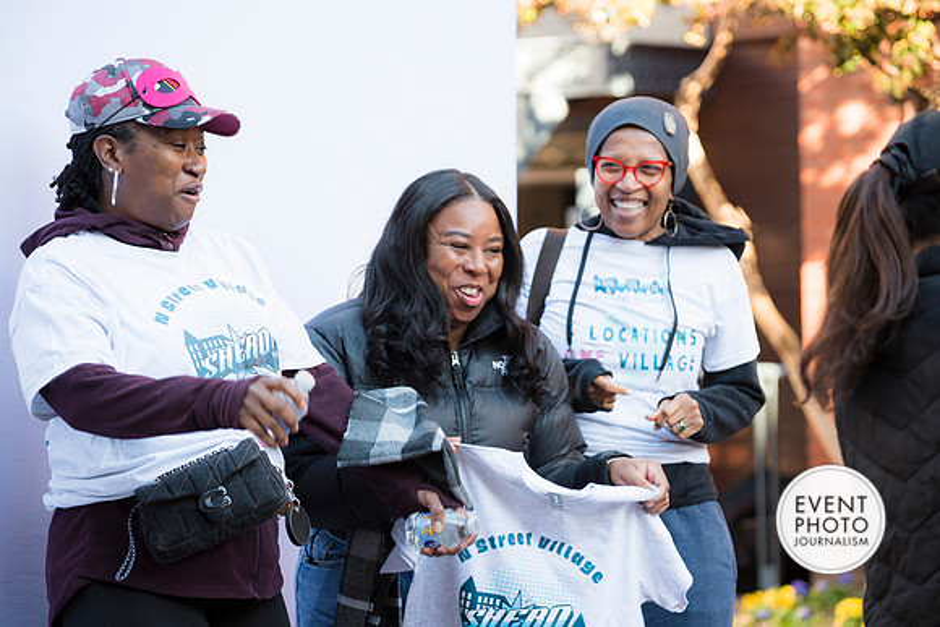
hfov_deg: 15.8
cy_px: 314
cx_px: 470
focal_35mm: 130
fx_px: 3395
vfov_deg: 10.6
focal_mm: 130
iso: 280
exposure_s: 1/200
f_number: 4
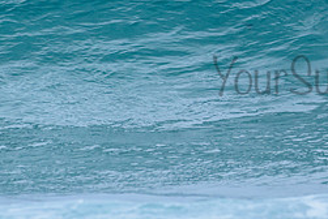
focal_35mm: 1448
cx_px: 405
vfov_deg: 1.0
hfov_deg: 1.4
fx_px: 13208
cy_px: 9
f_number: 5.6
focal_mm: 500
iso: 800
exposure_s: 1/2000
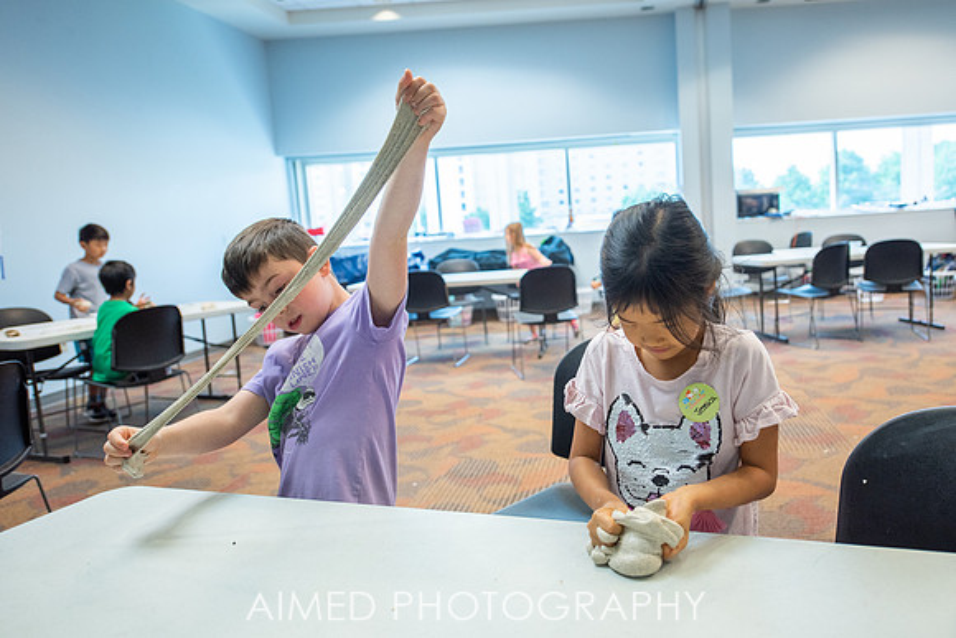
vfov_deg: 46.4
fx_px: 744
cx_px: 538
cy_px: 310
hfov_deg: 65.2
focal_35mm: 28
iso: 500
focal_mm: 24
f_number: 2.8
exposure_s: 1/320
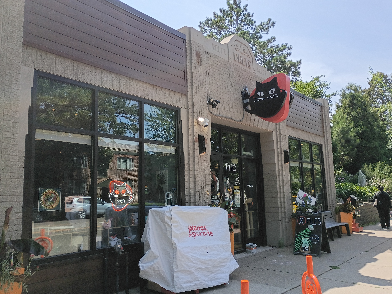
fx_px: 328
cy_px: 147
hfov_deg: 61.7
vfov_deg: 48.2
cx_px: 196
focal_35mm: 29
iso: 100
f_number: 1.8
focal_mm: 4.27
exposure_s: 1/641
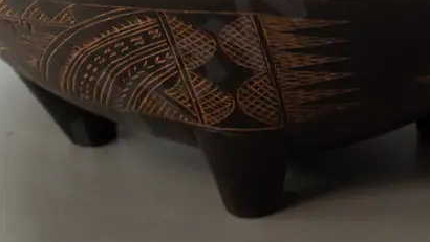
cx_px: 318
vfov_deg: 8.8
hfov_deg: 15.7
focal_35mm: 136
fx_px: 1551
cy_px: -28
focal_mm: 25
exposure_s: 1/80
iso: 3200
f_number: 5.6
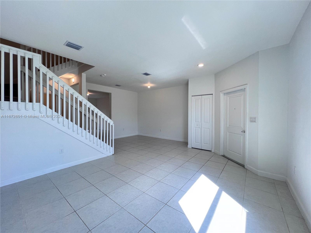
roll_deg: +0.0
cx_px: 156
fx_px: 117
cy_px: 116
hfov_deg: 106.2
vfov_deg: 89.9
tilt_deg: -0.4
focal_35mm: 13
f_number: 1.8
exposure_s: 1/120
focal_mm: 1.57
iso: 80
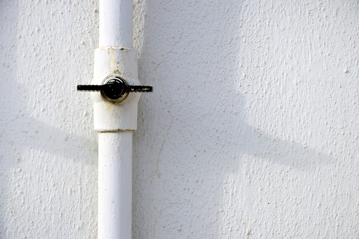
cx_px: 180
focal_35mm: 135
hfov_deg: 15.2
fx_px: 1345
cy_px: 120
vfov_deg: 10.1
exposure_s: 1/640
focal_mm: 90
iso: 200
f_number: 8
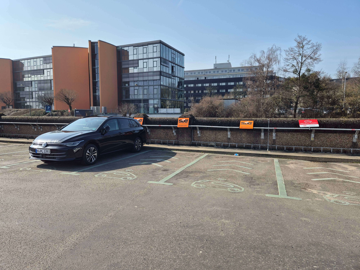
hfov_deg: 73.9
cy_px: 135
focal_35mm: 23
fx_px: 239
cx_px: 180
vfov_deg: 58.9
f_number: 1.8
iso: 25
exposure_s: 1/2008
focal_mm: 5.4
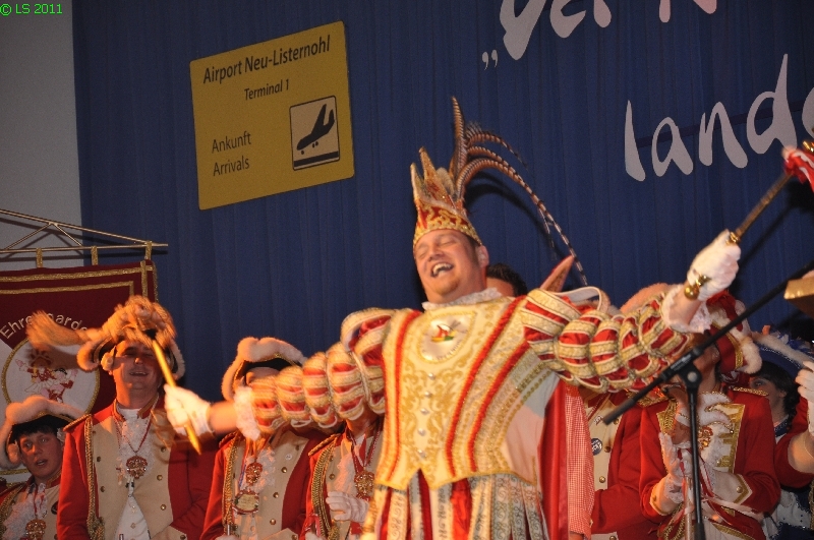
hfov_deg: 13.1
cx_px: 407
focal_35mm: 158
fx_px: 3556
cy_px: 270
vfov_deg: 8.7
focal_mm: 105
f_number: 5.6
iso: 400
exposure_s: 1/60
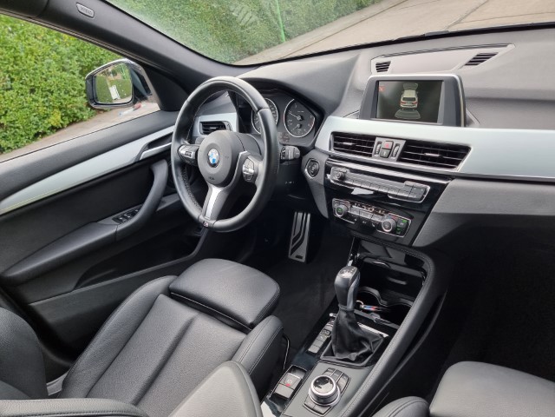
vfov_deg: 56.8
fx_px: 385
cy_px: 208
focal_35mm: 24
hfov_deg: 71.6
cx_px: 278
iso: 50
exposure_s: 1/100
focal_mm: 6.7
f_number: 1.8
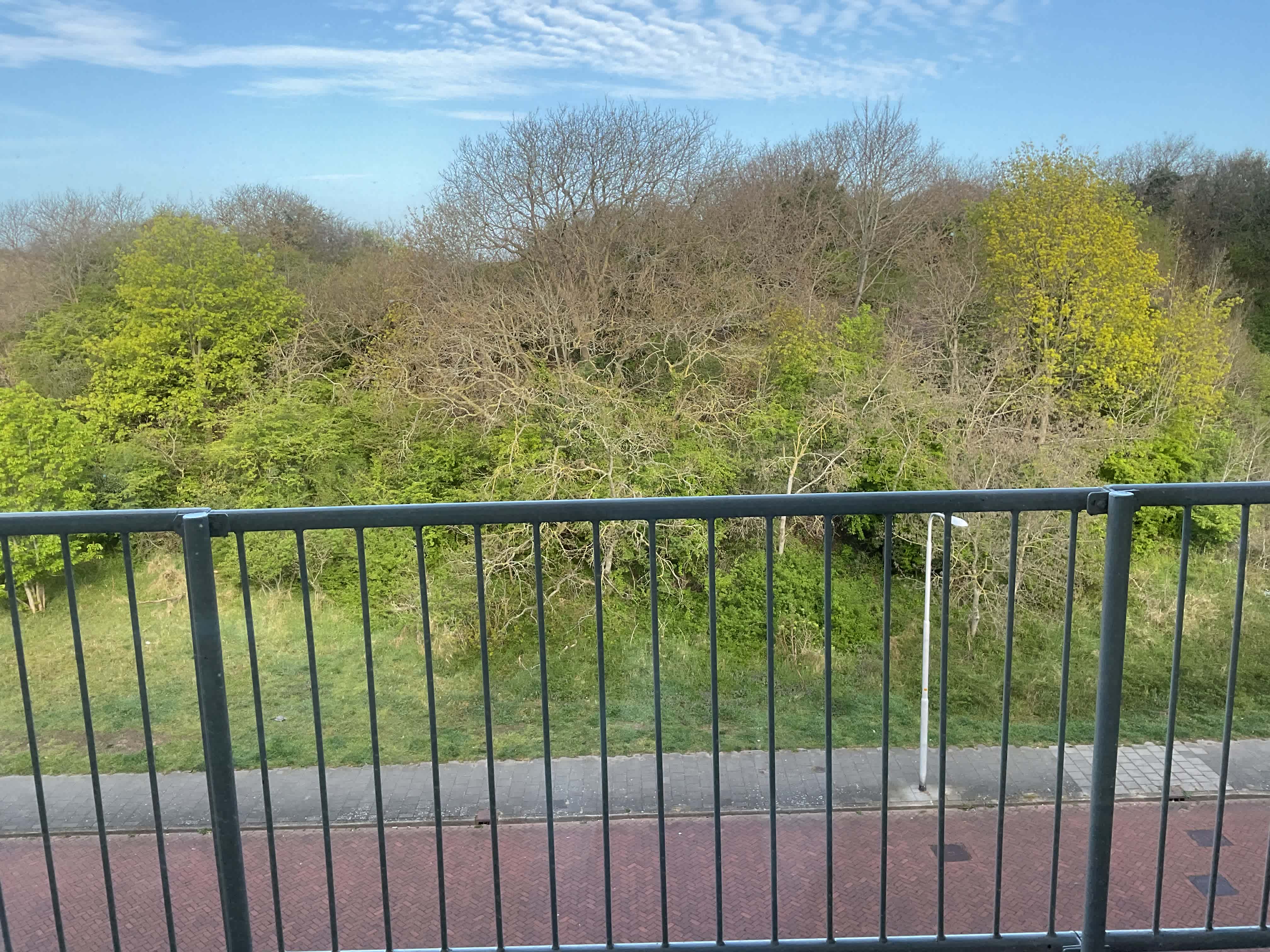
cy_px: 476
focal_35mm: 29
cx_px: 635
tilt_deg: -9.8
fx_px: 1064
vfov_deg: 48.2
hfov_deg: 61.7
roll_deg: +0.8
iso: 16
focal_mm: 3
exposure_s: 1/295
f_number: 1.8
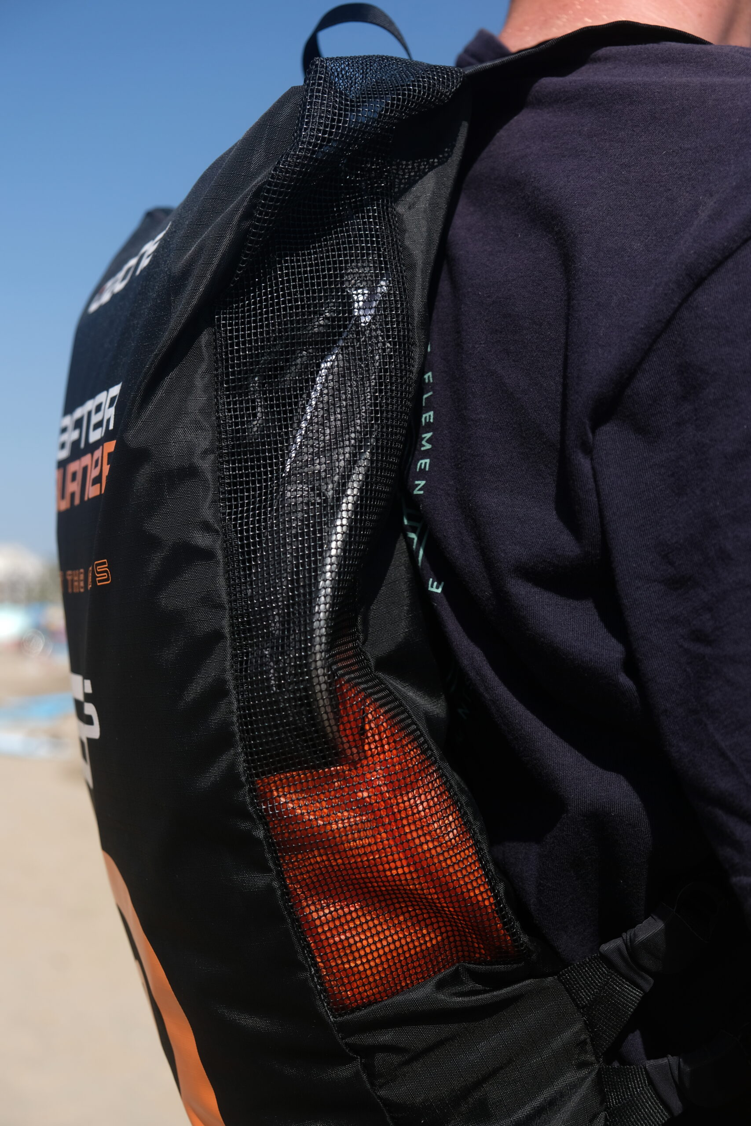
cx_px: 376
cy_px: 563
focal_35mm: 47
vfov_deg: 41.9
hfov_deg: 28.7
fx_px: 1470
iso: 100
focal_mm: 31.5
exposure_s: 1/1000
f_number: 4
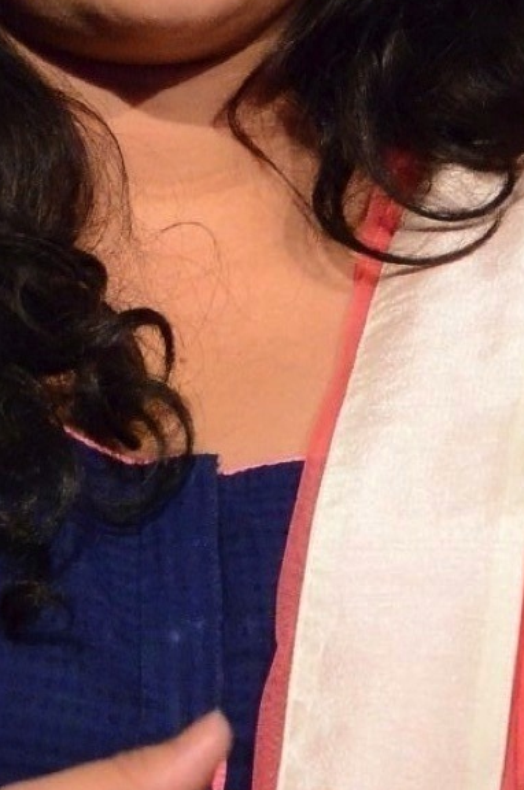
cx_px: 203
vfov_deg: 5.2
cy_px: 412
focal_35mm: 401
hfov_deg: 3.4
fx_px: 8777
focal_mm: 85
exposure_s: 1/125
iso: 8000
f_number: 5.6
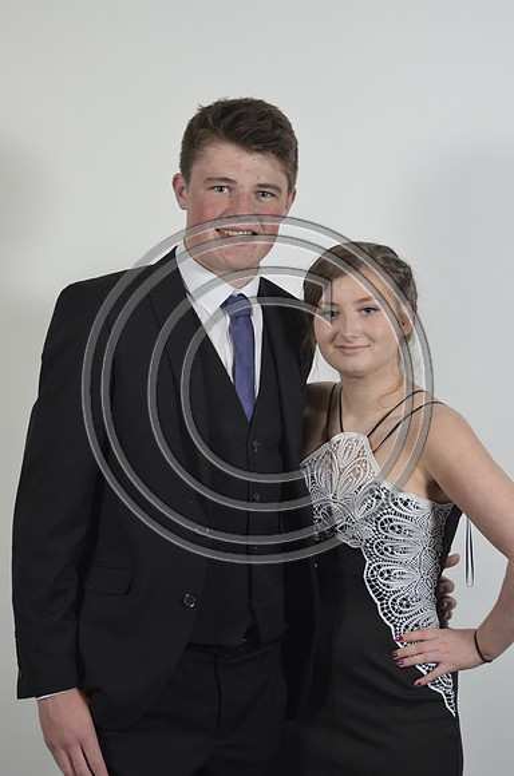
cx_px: 257
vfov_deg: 26.0
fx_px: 1678
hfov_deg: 17.4
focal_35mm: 78
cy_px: 388
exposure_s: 1/100
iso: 1600
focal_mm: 52
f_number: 5.6
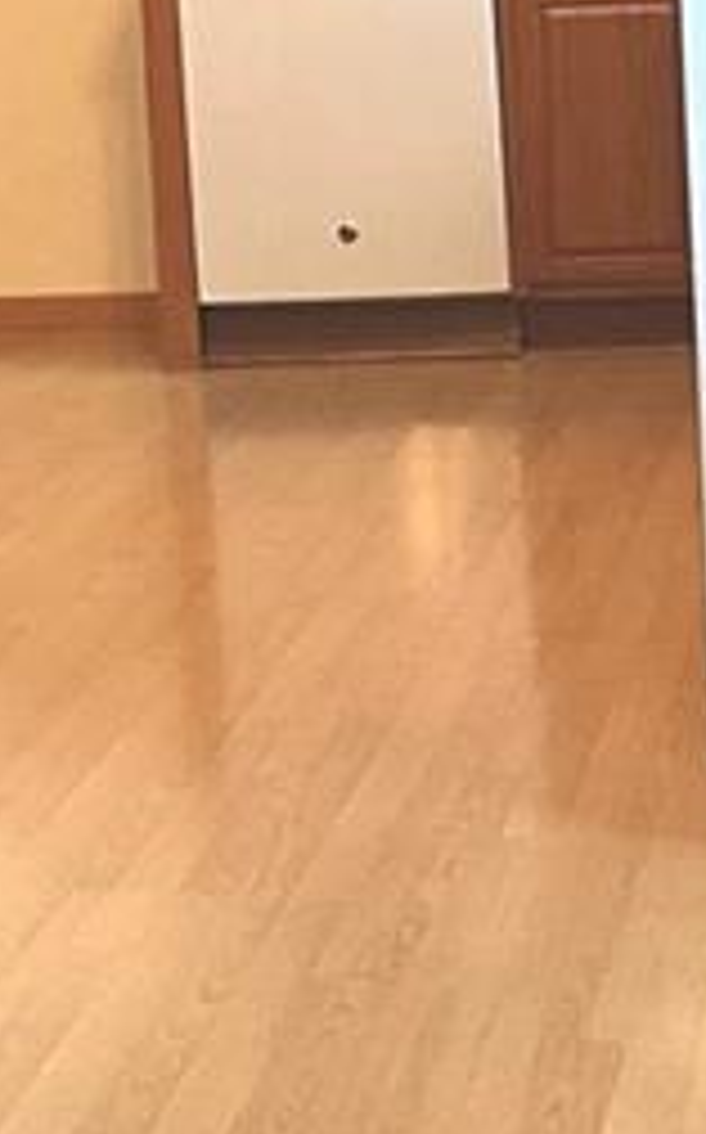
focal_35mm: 125
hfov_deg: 10.4
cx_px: 36
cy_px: 104
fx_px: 3857
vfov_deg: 16.5
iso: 125
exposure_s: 1/60
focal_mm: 3
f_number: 1.8
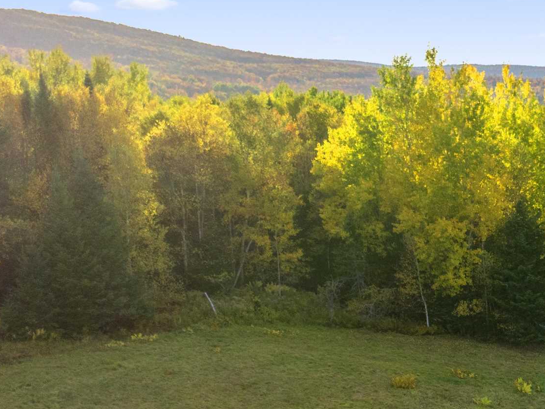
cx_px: 630
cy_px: 392
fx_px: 1039
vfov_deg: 21.6
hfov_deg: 26.6
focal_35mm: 66
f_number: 2.8
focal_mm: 12.29
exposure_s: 1/2500
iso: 400
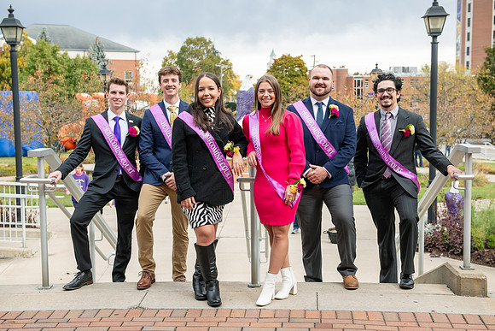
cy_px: 166
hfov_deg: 38.2
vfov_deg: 26.0
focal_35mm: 52
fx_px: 715
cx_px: 248
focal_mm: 52
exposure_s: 1/400
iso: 200
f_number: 4.5
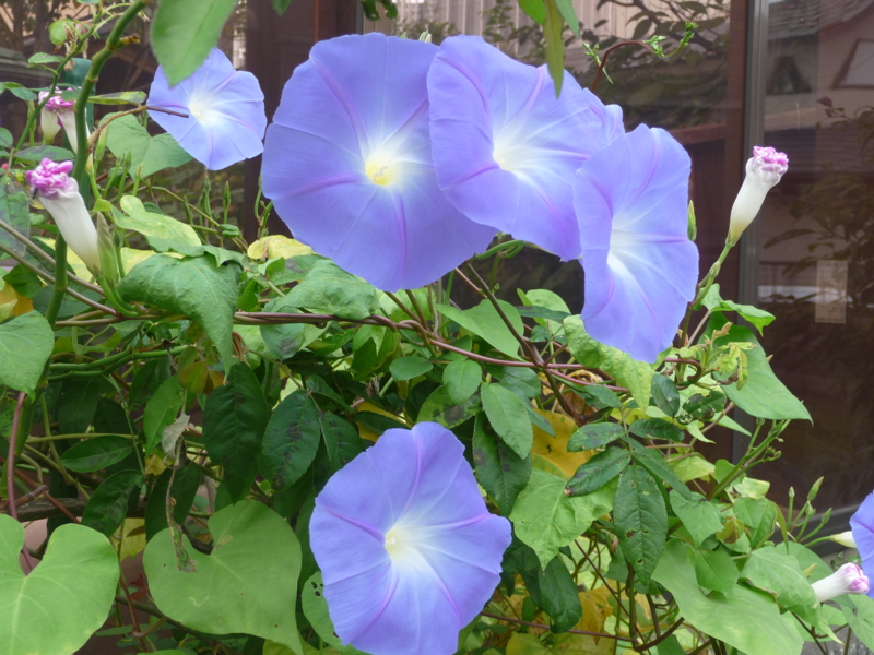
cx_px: 437
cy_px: 328
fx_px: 1136
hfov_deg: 42.1
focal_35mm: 45
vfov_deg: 32.2
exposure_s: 1/50
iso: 100
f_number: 4.1
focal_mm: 7.6
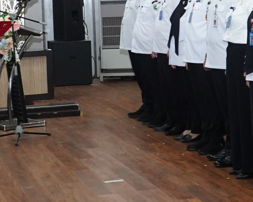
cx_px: 176
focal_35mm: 99
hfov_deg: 19.3
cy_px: 34
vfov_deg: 15.4
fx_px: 741
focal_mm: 21
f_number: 4.5
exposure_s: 1/125
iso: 4000
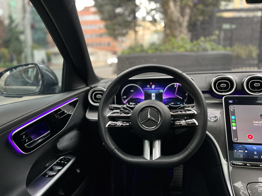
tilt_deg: -11.0
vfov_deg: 53.1
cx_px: 131
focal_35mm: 26
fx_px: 197
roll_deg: +1.0
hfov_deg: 67.3
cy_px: 98
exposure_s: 1/49
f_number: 1.6
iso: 500
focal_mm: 5.1
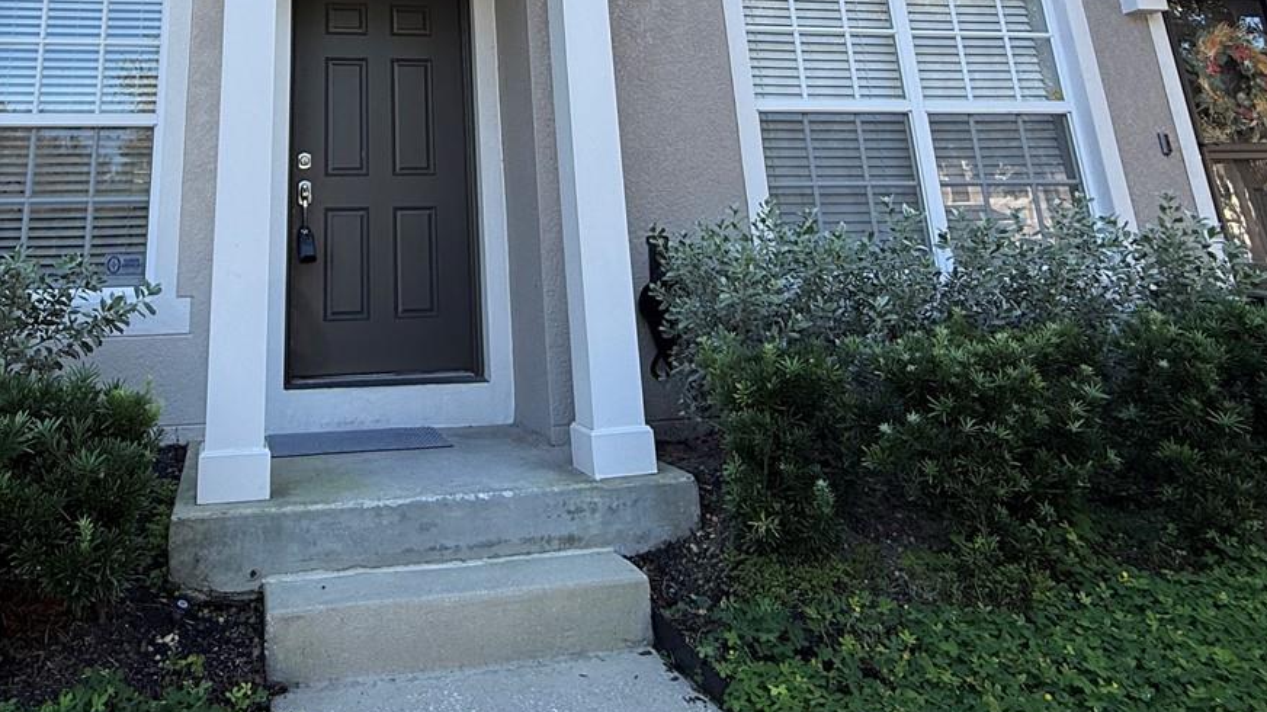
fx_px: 940
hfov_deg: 66.4
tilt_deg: +17.3
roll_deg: +1.0
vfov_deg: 37.1
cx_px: 439
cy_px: -3
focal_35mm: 28
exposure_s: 1/238
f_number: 2.2
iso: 50
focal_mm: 2.22
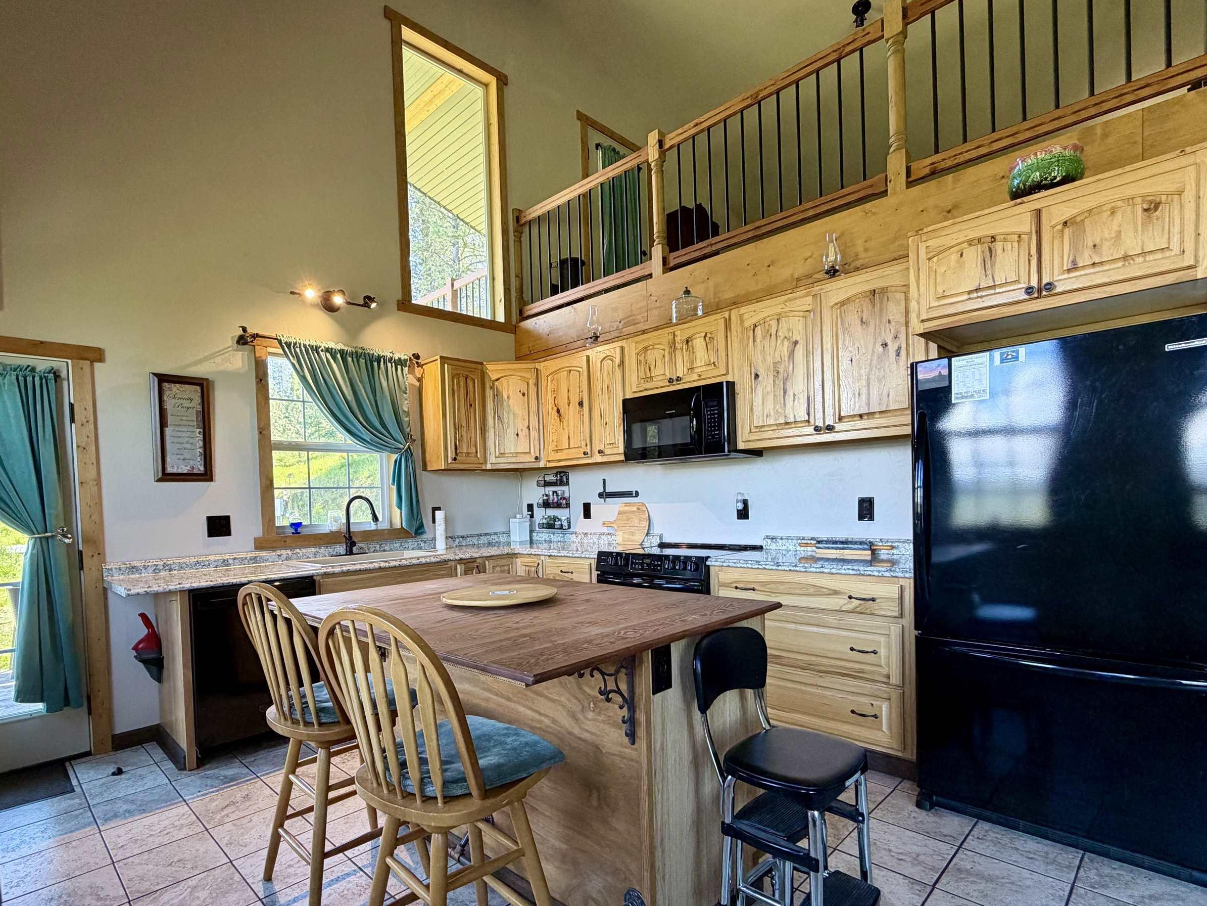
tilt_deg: -1.8
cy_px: 517
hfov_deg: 87.6
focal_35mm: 18
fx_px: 628
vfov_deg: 71.2
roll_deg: +1.8
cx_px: 561
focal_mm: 2.22
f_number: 2.2
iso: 160
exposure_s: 1/60
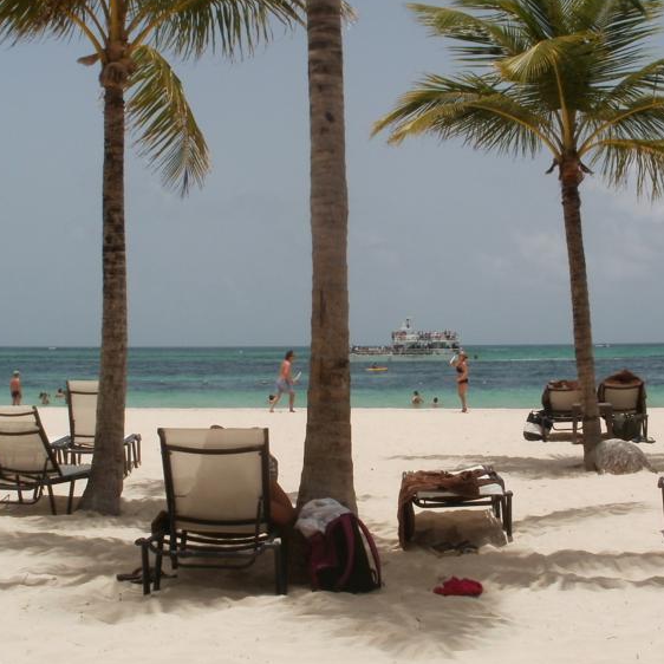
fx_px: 1259
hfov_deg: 29.5
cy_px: 291
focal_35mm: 58
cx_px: 406
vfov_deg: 29.5
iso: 100
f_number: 5.6
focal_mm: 6.3
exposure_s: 1/1250
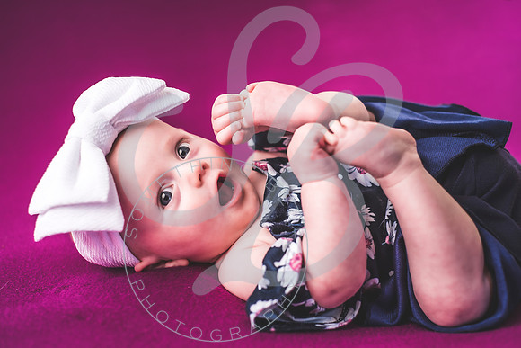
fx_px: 724
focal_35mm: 50
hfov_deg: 39.6
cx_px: 260
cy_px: 174
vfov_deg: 27.0
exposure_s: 1/320
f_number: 2.8
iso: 320
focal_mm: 50
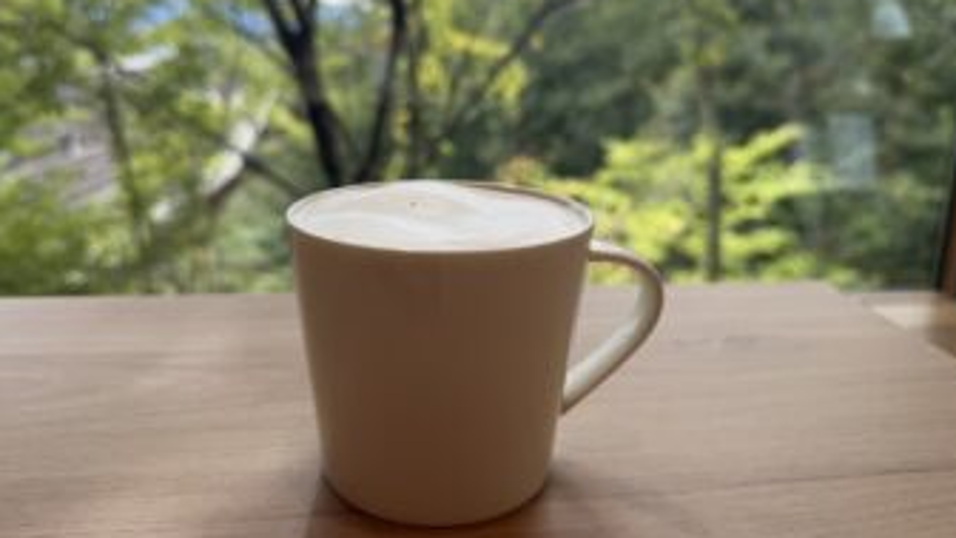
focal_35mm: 28
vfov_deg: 41.3
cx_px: 464
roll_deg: -0.5
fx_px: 710
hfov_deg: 67.9
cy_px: 222
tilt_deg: -12.7
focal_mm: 6.76
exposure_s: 1/637
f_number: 1.78
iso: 80
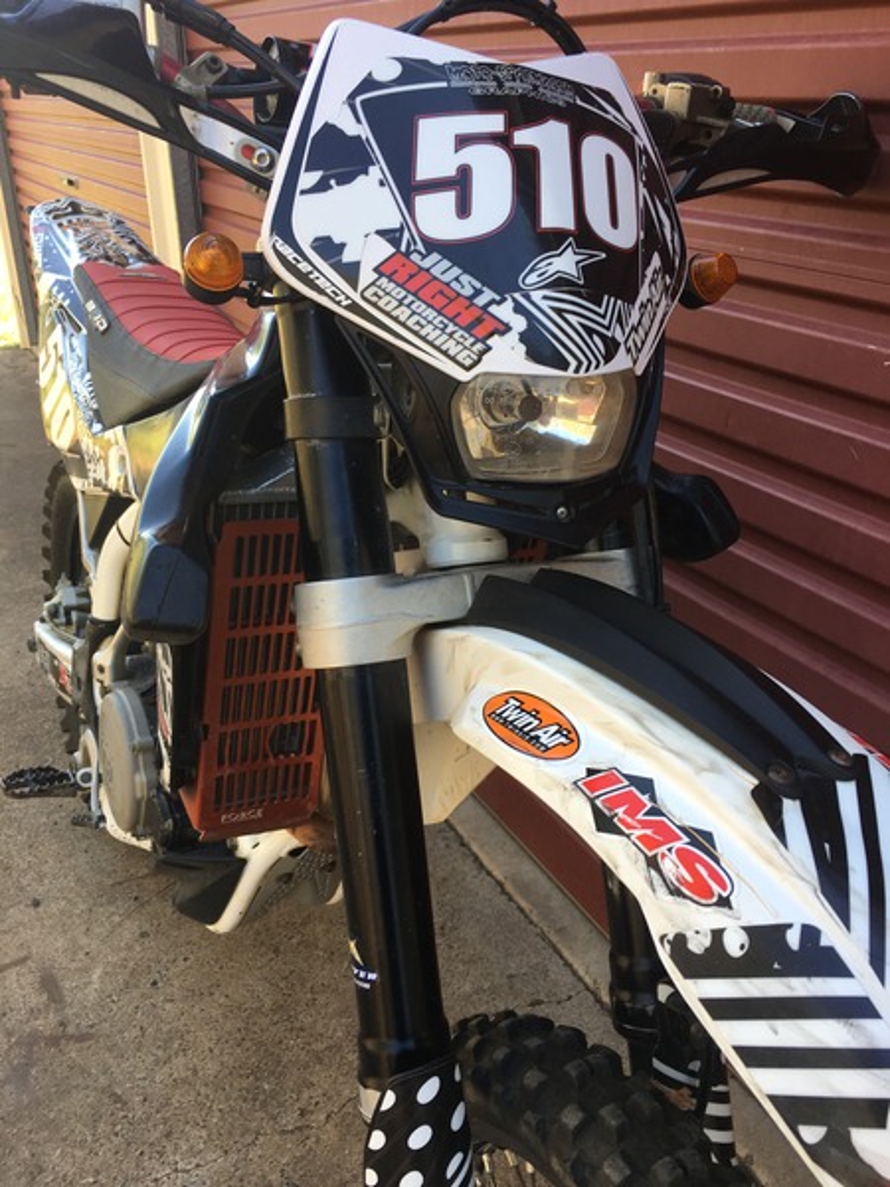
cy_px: 594
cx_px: 445
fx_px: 994
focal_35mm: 29
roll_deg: -0.7
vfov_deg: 61.7
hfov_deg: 48.2
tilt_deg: -26.3
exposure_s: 1/100
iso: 25
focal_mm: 4.15
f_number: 2.2
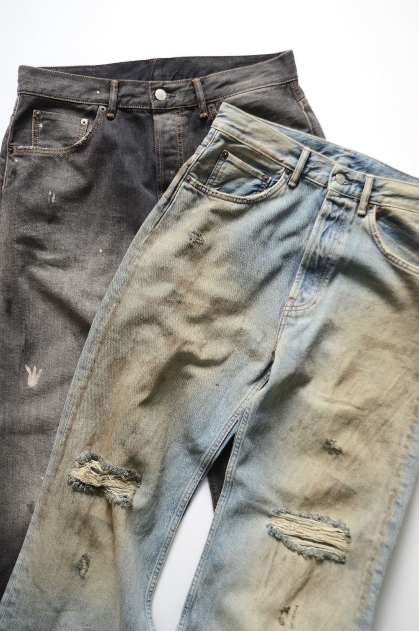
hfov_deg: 39.8
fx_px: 578
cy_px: 316
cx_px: 210
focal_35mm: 33
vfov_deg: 57.3
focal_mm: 22
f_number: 4
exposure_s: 1/100
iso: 1000
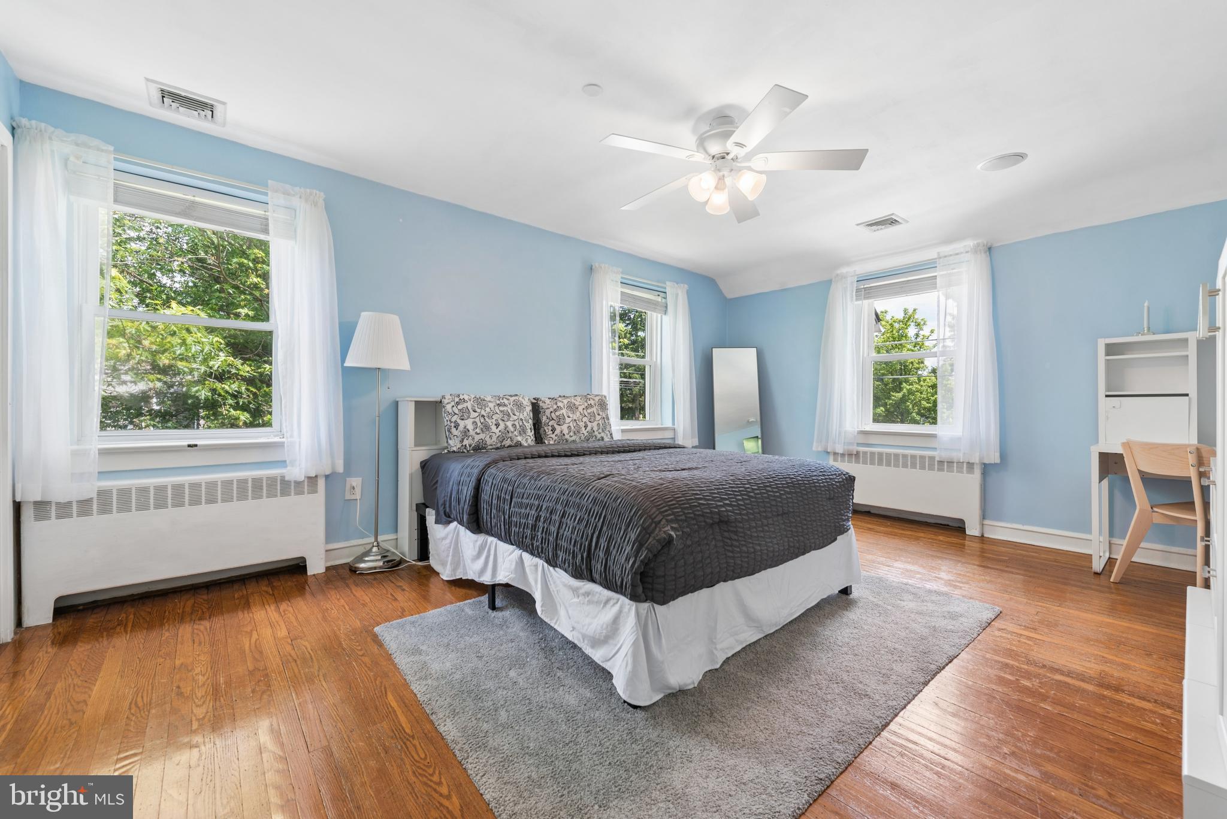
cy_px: 410
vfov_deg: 81.3
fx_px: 477
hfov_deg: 104.2
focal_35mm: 14
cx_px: 614
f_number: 9
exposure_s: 1/15
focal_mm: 14
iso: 250
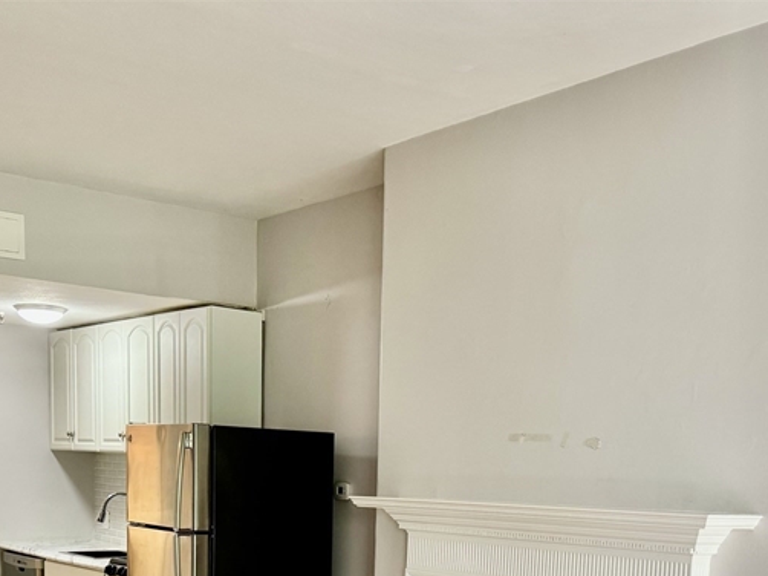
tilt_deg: -5.9
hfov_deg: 38.8
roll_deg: -1.8
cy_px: 587
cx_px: 450
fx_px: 1087
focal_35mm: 49
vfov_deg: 27.8
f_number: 1.78
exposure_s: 1/120
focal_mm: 6.76
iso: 200
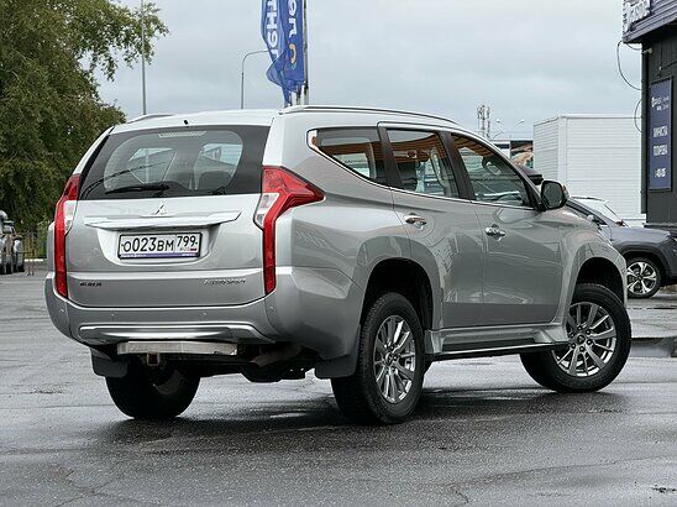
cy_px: 254
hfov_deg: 16.4
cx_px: 338
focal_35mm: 120
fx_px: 2345
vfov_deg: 12.3
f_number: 2.8
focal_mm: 15.66
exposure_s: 1/661
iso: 50
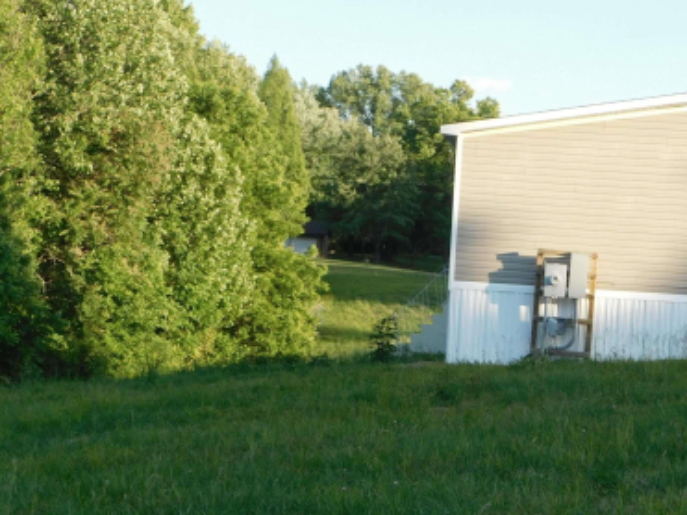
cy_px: 419
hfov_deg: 24.1
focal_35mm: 81
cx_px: 410
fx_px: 1607
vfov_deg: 18.0
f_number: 3.7
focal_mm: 8
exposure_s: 1/250
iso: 125
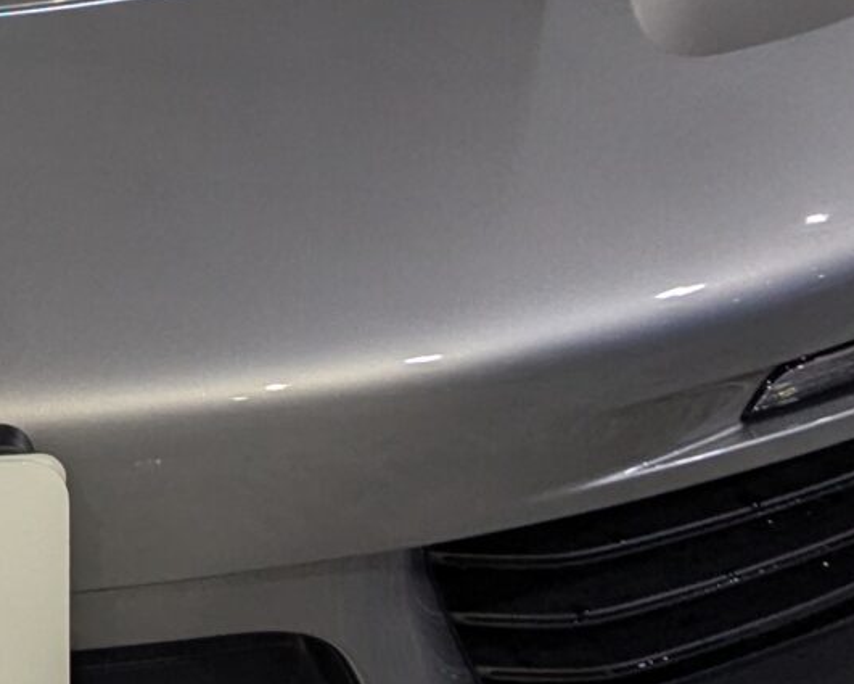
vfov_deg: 11.9
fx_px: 3211
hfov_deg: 14.0
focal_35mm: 127
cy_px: -137
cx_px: -492
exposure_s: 1/60
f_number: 1.73
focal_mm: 4.38
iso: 51
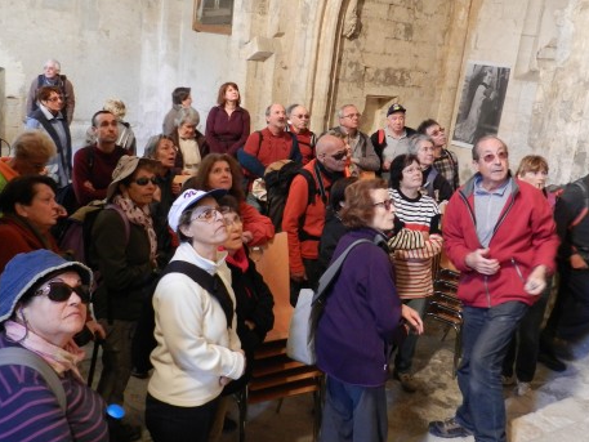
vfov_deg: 40.7
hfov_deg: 52.6
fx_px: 596
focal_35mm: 35
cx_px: 305
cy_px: 205
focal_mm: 4.5
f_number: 3.5
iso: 400
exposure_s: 1/25
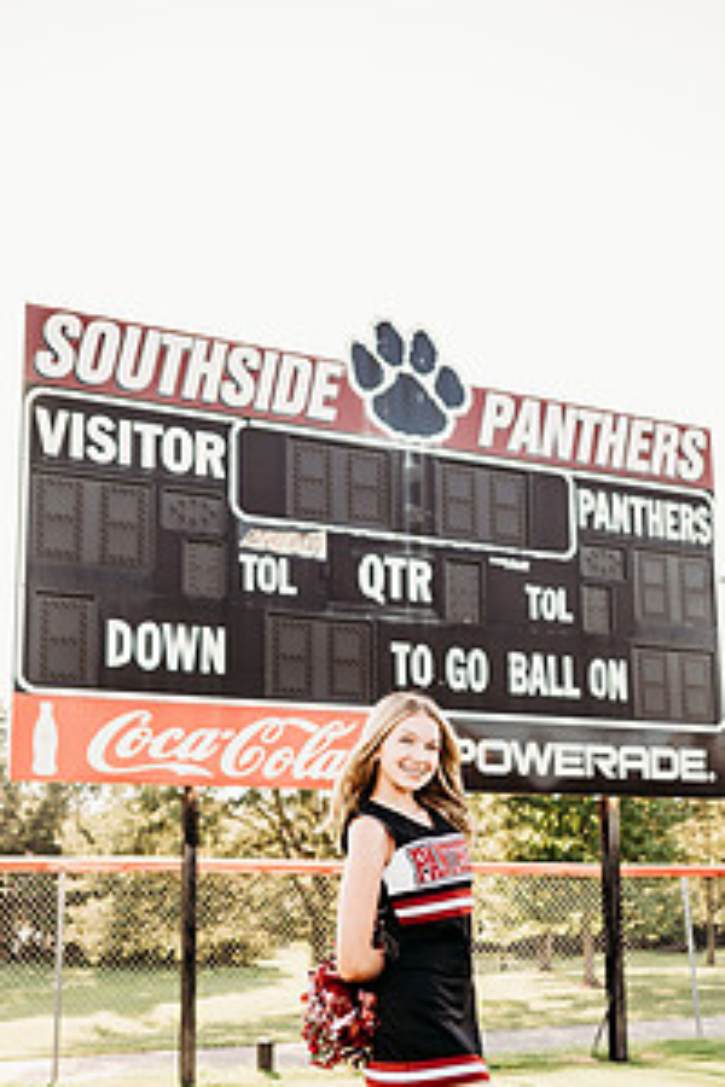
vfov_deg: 51.7
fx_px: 1087
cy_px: 761
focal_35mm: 36
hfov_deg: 36.8
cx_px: 420
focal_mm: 24
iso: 200
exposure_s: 1/800
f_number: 2.8
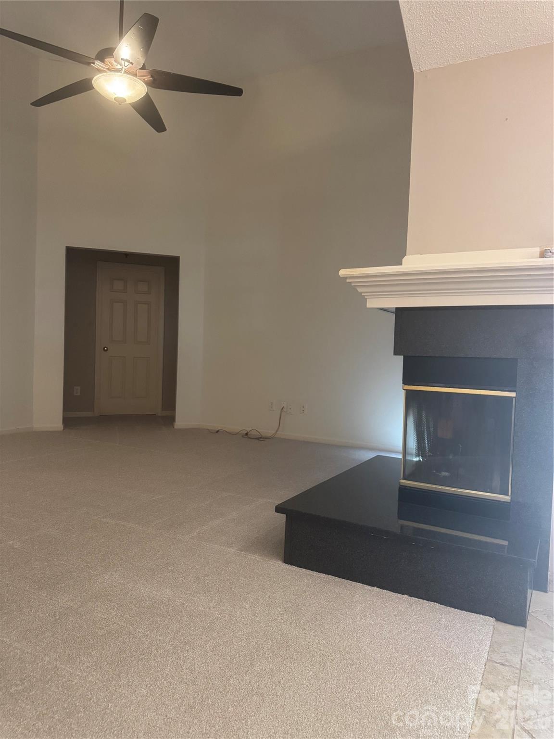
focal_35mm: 24
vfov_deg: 71.6
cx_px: 277
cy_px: 370
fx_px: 512
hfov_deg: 56.8
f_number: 1.78
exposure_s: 1/60
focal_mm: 6.76
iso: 500
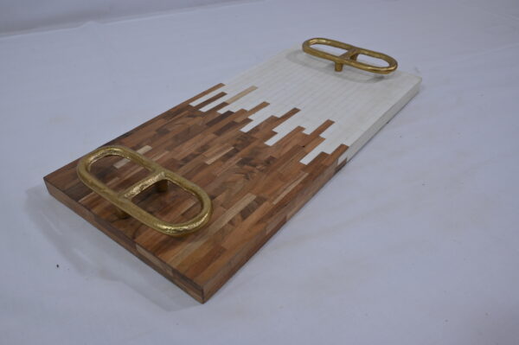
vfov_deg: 43.5
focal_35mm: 30
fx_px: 432
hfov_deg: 62.0
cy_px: 172
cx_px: 260
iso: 500
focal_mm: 30
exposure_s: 1/125
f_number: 9
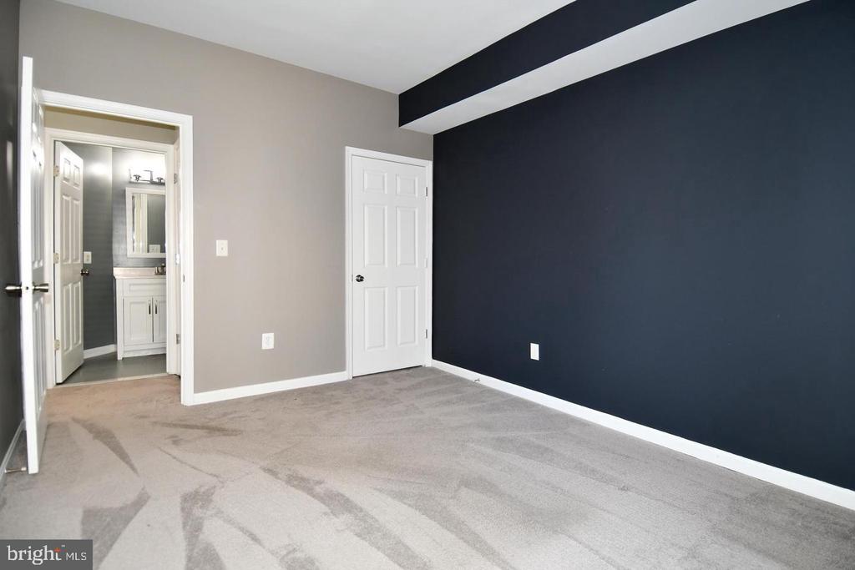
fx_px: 428
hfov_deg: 90.0
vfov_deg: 67.4
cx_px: 428
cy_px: 285
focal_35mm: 18
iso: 360
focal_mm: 12
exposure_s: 1/60
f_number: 4
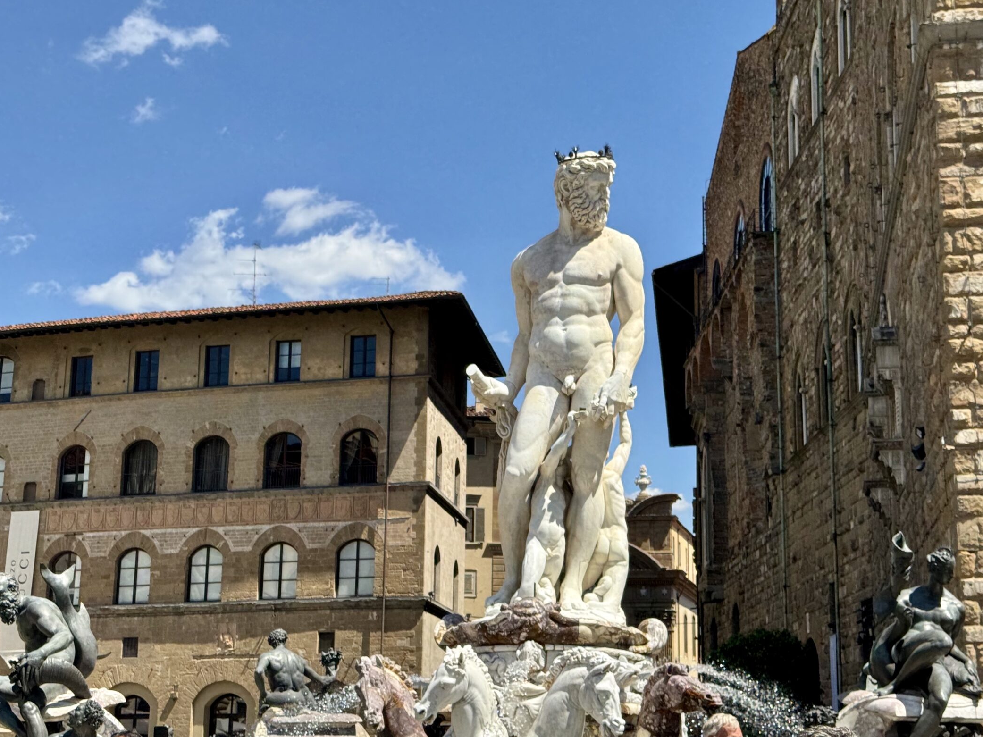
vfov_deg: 24.8
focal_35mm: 59
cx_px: 542
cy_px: 353
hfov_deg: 32.7
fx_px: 1675
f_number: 1.78
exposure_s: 1/4608
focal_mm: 6.76
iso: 64
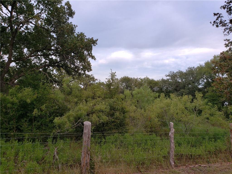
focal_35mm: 26
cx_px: 116
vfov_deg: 53.1
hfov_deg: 67.3
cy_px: 87
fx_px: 174
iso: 50
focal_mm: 4.3
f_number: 2.4
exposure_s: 1/119
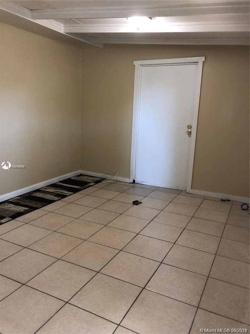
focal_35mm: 28
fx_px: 270
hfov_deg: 49.7
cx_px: 125
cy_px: 167
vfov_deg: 63.4
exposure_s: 1/20
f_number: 1.8
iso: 32
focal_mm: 3.99
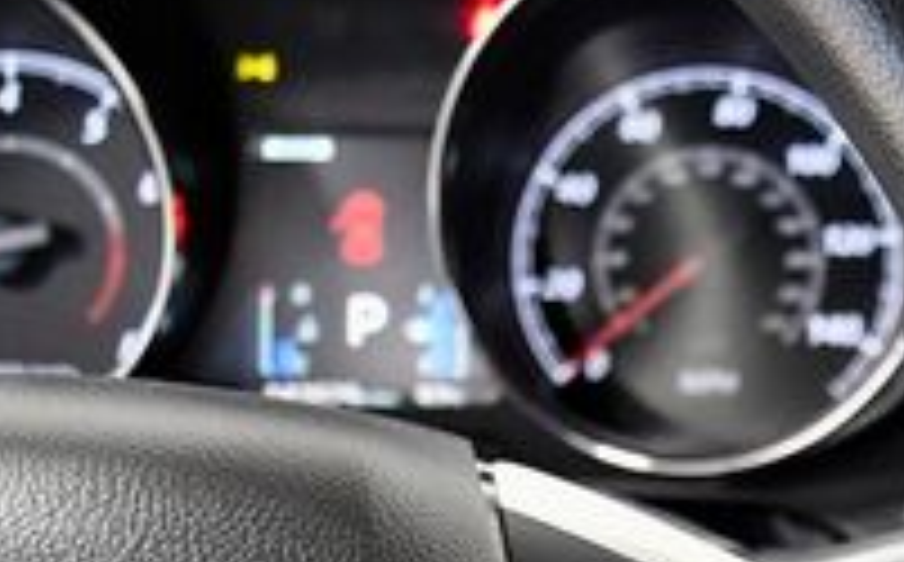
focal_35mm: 117
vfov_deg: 11.0
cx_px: 1246
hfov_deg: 16.6
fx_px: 2878
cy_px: 600
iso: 2500
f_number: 3.8
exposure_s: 1/80
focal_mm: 24
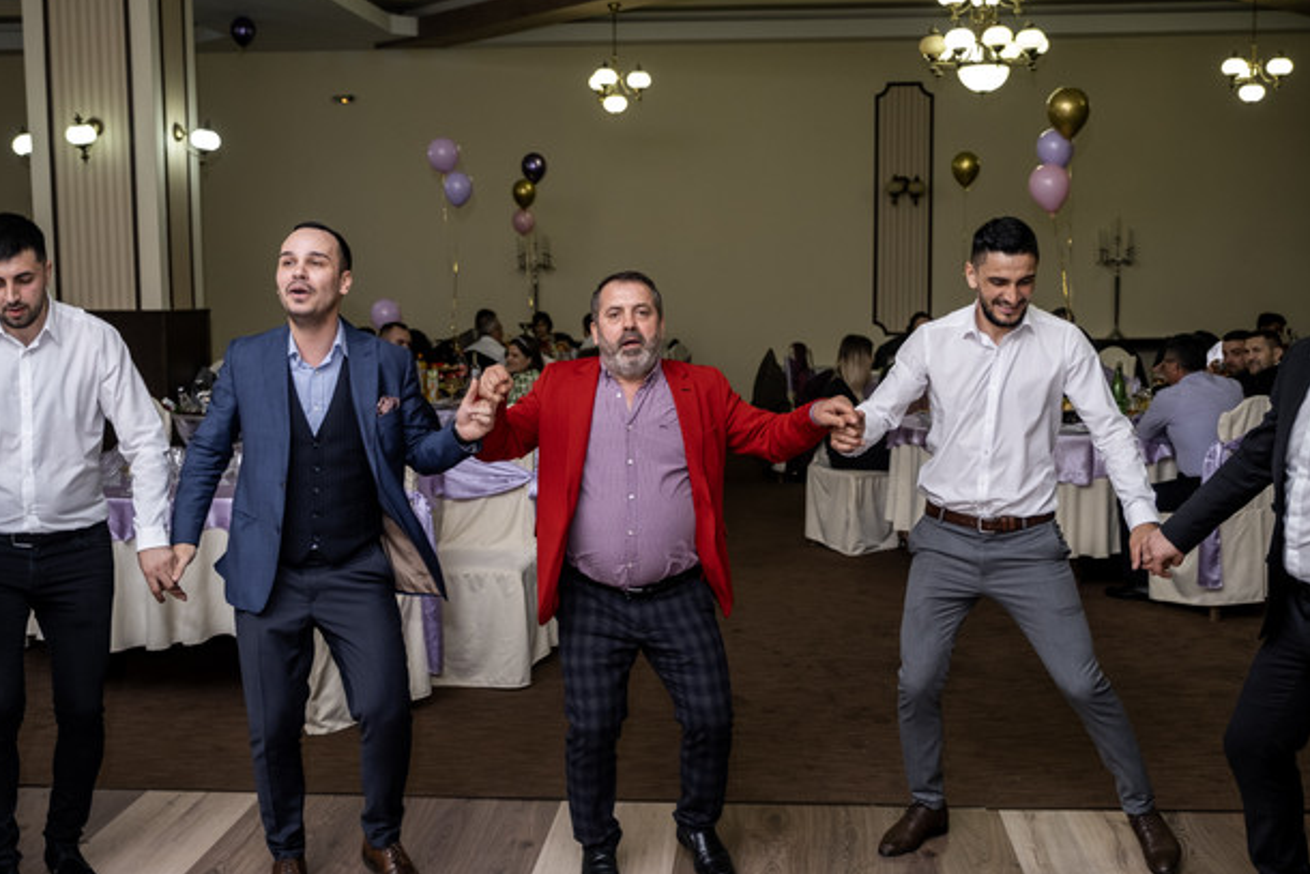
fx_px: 1529
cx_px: 625
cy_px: 443
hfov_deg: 46.4
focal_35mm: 42
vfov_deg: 31.9
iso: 1000
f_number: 2.8
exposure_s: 1/160
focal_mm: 26.6
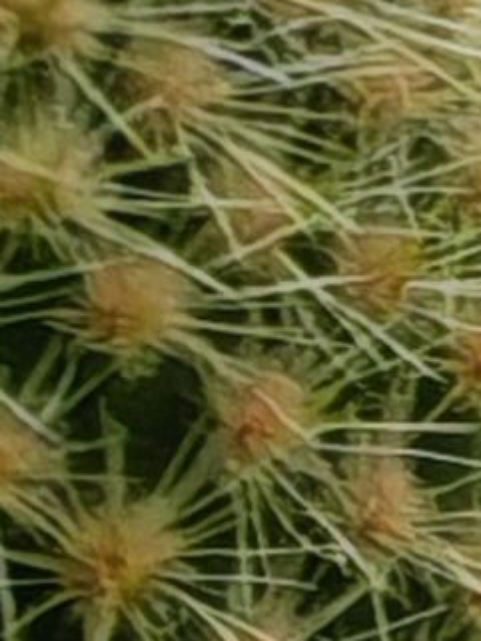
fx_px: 4721
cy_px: 1011
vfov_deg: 7.6
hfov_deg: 5.8
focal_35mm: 255
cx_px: 687
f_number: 2.2
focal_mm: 1.96
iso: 200
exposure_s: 1/50
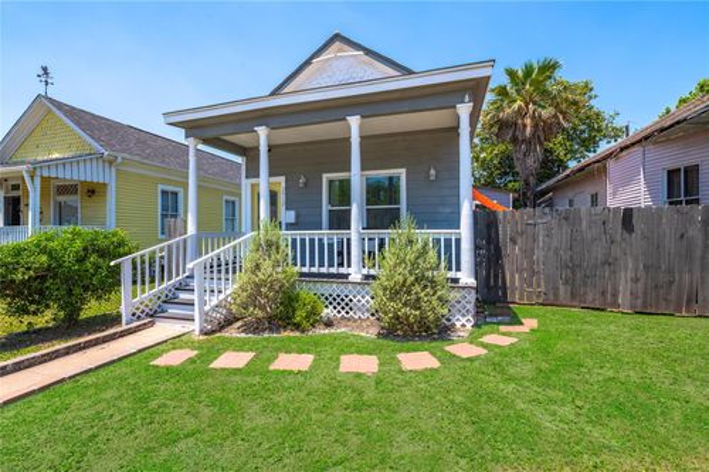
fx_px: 295
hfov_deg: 100.4
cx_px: 354
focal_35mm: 15
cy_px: 236
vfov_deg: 77.3
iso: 125
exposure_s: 1/200
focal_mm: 15
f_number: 11
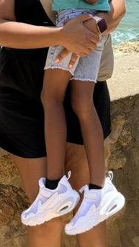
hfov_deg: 15.5
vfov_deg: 24.1
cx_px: 60
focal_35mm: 78
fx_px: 511
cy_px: -67
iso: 80
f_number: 1.78
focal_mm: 6.76
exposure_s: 1/3425
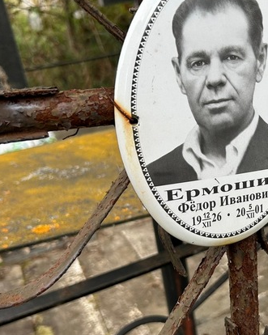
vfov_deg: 37.9
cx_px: 231
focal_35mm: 49
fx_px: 486
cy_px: 197
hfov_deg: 29.8
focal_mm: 5.7
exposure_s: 1/310
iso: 50
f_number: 1.5
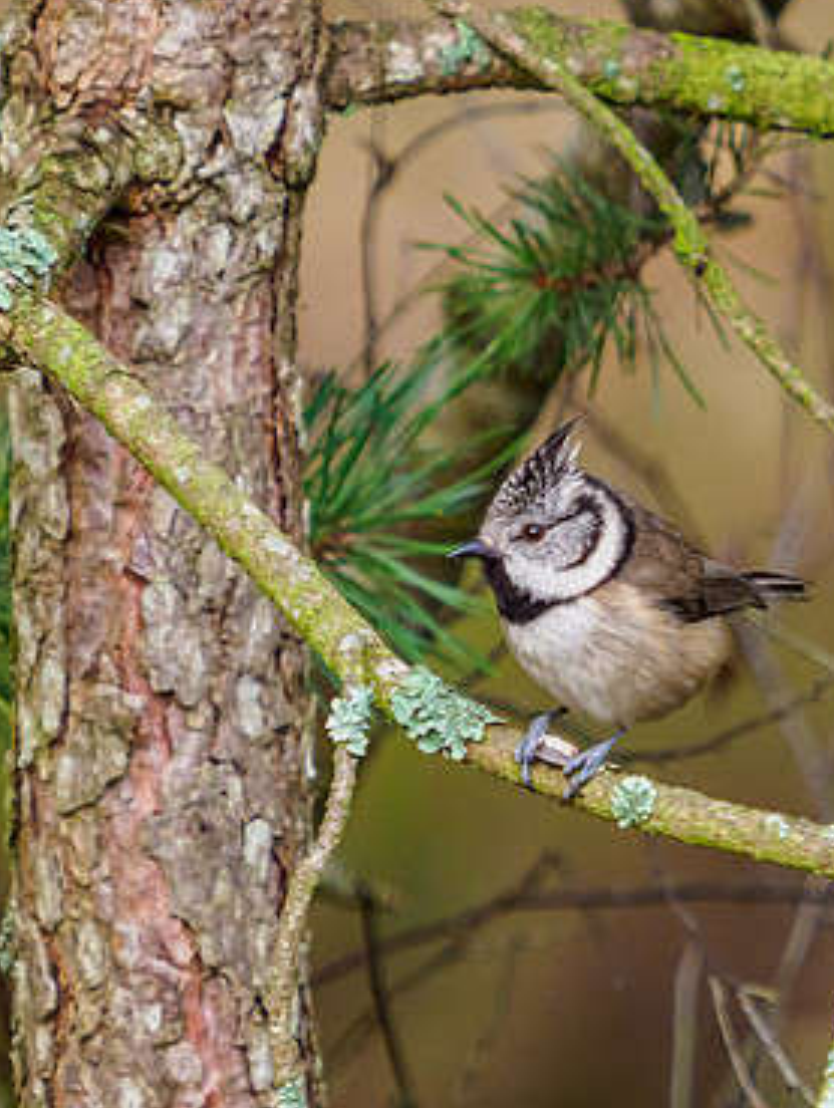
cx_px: 557
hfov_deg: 1.5
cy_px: 591
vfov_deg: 2.1
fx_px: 30896
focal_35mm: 964
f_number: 5.6
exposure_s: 1/250
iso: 1600
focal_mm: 250
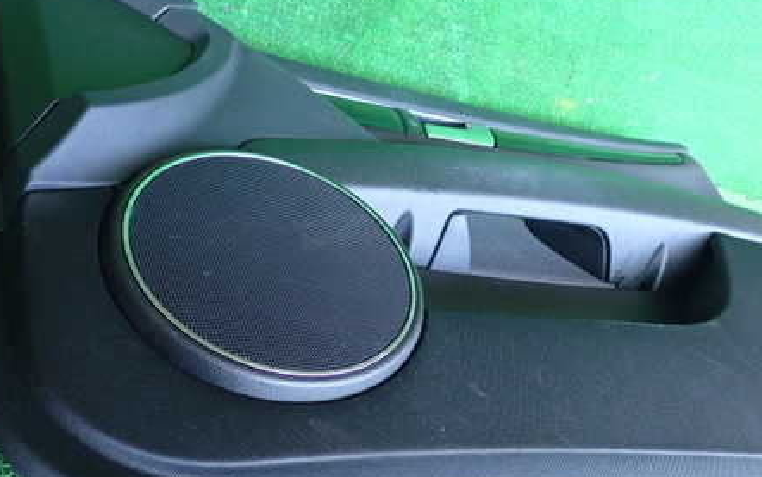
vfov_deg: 28.0
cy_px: 224
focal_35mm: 46
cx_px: 410
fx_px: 956
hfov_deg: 43.4
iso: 500
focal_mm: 5.79
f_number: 2.4
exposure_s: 1/125
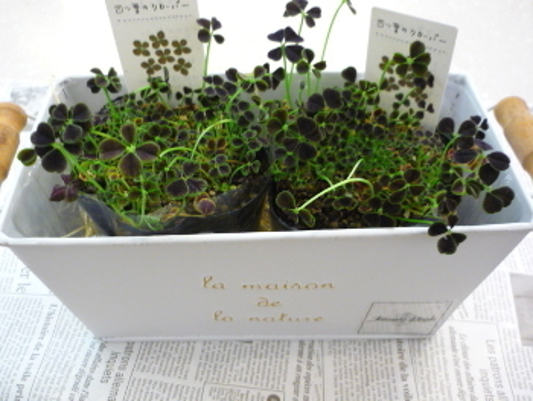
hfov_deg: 55.3
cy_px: 200
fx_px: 508
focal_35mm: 33
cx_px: 266
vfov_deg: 43.0
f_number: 2.8
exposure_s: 1/15
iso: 400
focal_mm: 5.5
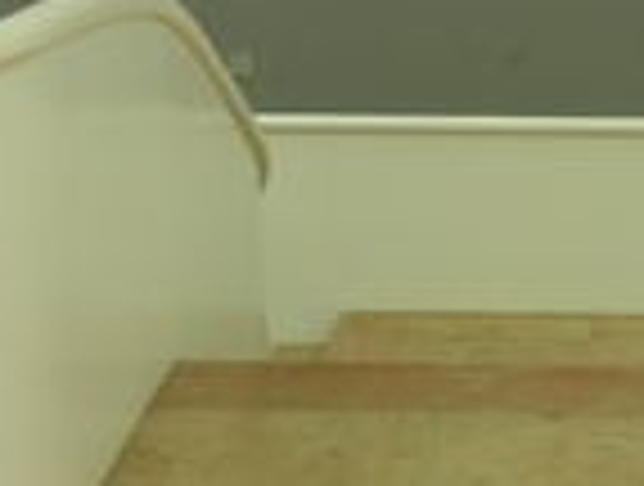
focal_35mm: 96
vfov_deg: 15.4
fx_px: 1791
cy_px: 313
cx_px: 658
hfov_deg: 19.7
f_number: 2.8
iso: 64
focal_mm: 4.7
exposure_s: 1/8.7
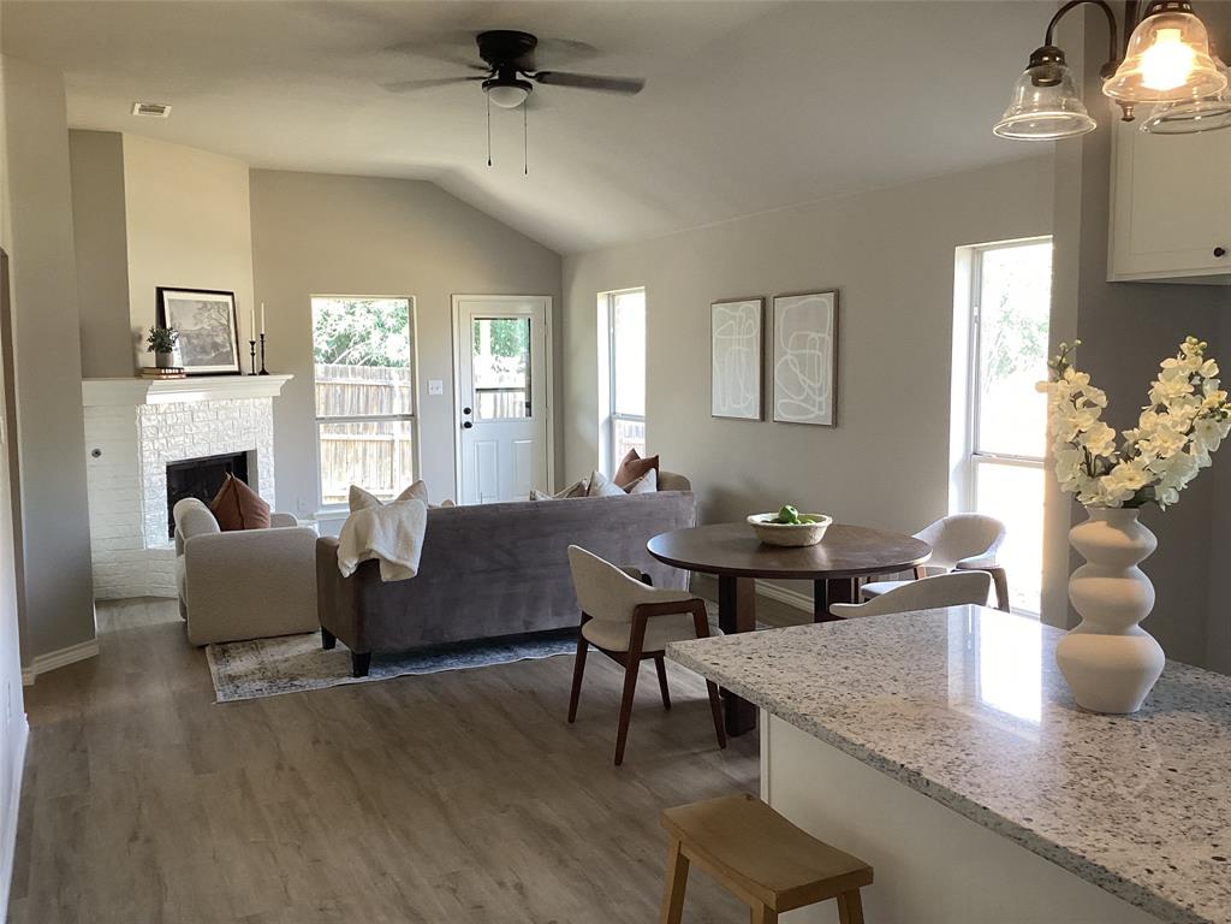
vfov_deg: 45.4
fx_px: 1102
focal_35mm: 31
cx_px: 616
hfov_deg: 58.4
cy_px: 462
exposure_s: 1/60
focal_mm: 3.3
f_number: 2.4
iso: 80
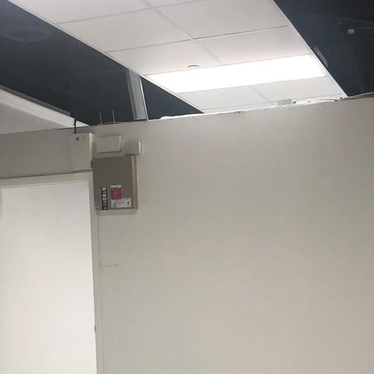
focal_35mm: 63
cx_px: 194
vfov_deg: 26.5
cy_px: 330
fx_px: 770
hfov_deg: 27.3
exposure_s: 1/30
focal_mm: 4
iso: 32
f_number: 1.8
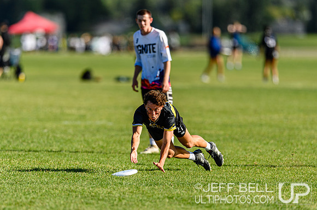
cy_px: 116
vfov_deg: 2.5
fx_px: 4767
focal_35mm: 542
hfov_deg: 3.8
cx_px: 163
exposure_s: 1/2000
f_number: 3.2
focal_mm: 400
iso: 100
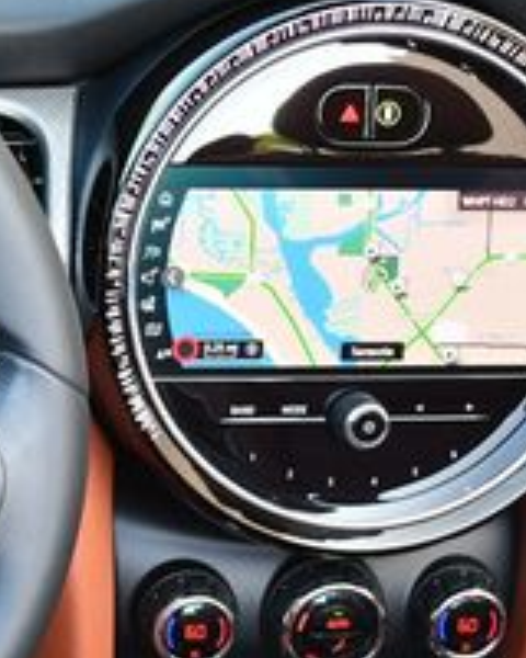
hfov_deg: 14.0
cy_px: 497
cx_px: -43
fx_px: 2102
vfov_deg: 17.7
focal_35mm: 108
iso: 720
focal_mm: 18
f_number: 3.5
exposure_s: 1/250
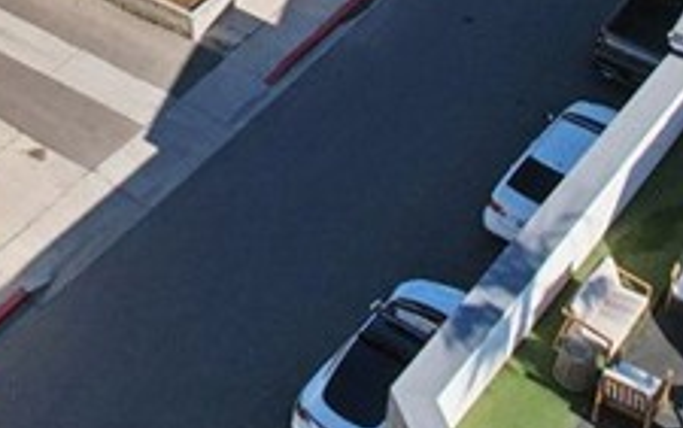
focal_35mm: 102
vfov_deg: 11.3
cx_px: -140
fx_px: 1900
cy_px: -507
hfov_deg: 19.2
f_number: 2.8
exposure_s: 1/3200
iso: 150
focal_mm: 8.4
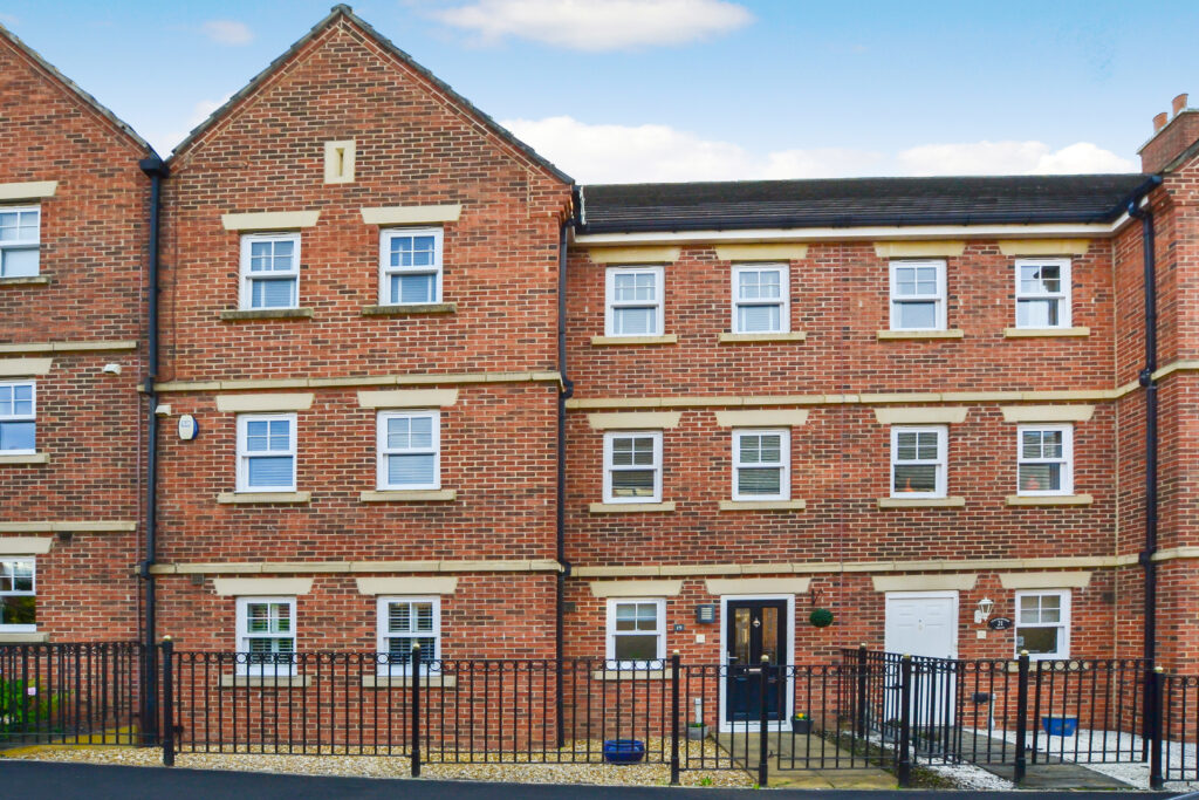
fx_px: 500
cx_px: 600
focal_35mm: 15
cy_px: 400
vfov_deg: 77.3
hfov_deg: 100.4
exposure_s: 1/250
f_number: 10
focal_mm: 10
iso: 400
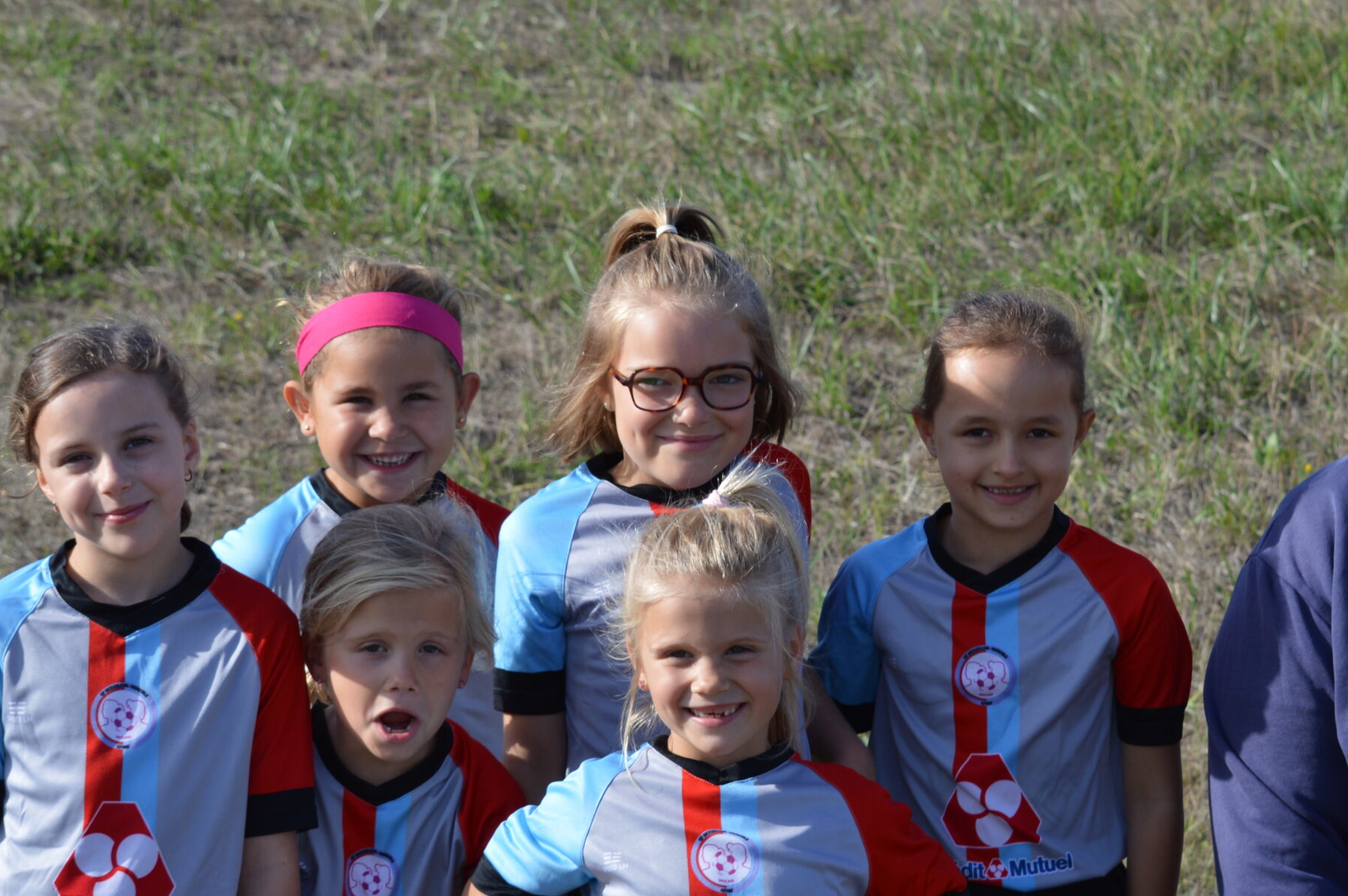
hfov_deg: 16.6
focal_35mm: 123
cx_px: 872
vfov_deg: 11.1
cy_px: 476
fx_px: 4601
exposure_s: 1/200
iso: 100
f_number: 7.1
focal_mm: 58
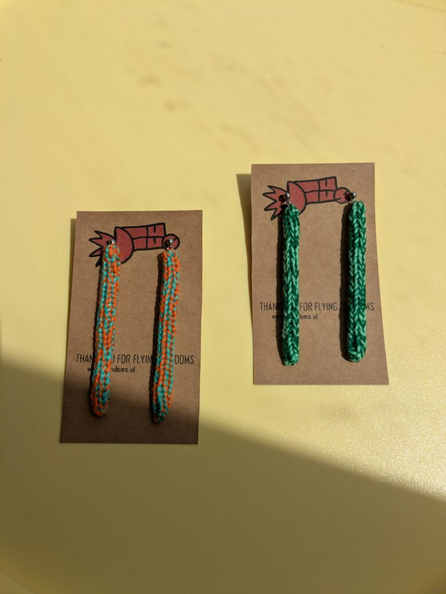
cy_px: 297
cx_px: 223
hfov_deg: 54.9
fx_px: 429
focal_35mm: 25
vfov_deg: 69.4
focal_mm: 5.43
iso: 47
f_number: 1.89
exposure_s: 1/2155
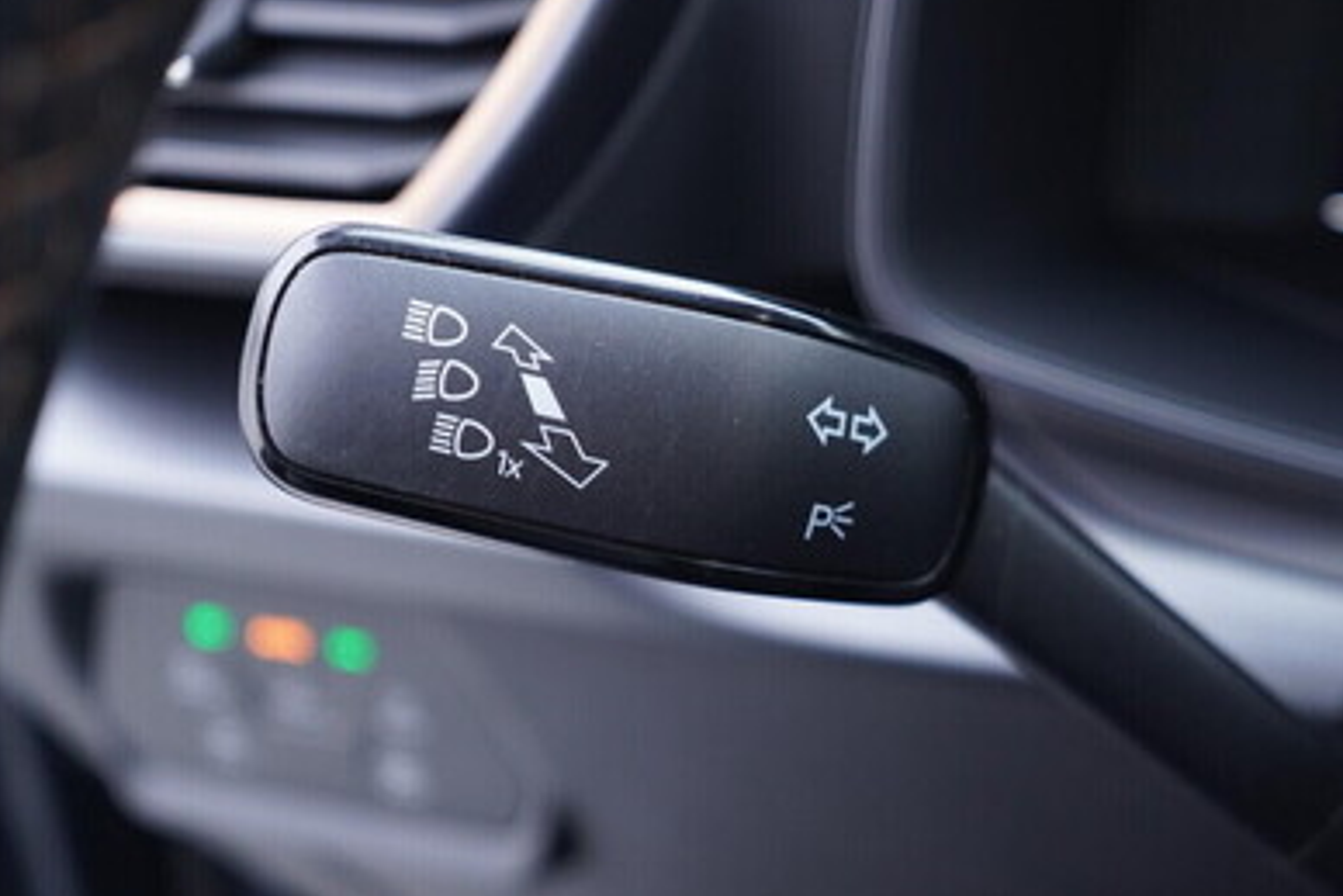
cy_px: 555
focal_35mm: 51
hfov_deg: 38.6
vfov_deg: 26.4
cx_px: 855
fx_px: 1903
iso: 400
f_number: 2.8
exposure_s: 1/40
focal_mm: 24
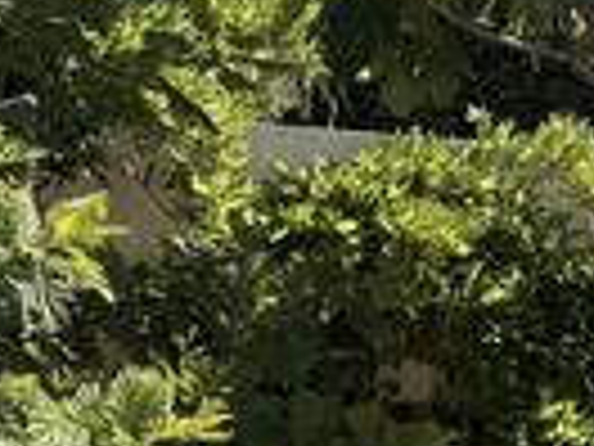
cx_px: 1080
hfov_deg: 12.4
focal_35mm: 145
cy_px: 167
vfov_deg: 10.2
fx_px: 2488
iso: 80
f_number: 1.78
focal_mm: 6.76
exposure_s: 1/1855
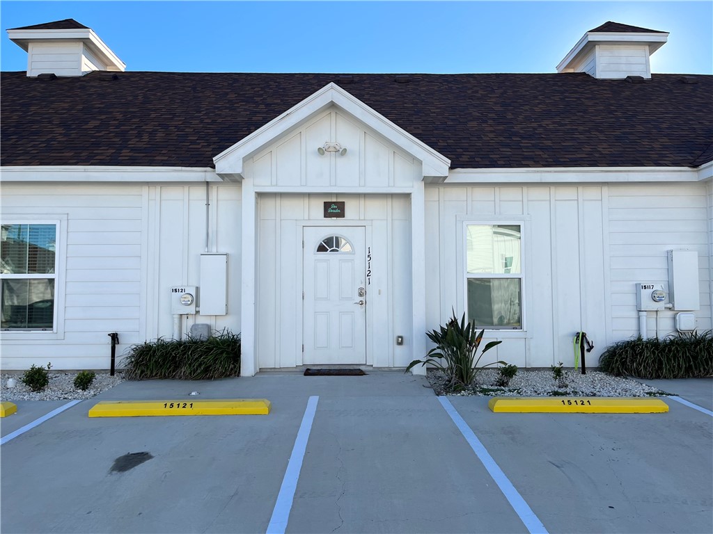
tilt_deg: +2.6
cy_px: 267
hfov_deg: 67.3
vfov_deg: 53.1
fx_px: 536
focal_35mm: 26
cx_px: 356
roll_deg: +1.0
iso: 50
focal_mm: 5.1
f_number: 1.6
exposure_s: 1/2309
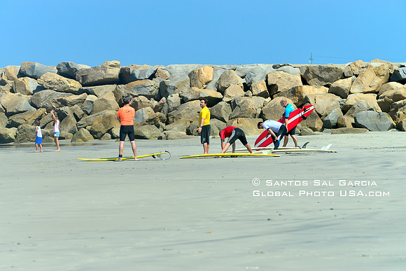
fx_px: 3158
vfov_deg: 4.9
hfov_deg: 7.4
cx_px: 203
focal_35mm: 280
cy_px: 136
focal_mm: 280
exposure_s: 1/800
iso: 200
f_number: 8
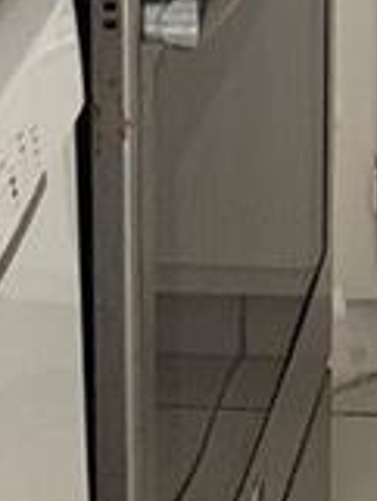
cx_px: 651
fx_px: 2813
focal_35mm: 194
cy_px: -448
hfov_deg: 7.5
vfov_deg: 9.6
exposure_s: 1/30
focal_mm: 4.25
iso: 500
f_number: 1.8
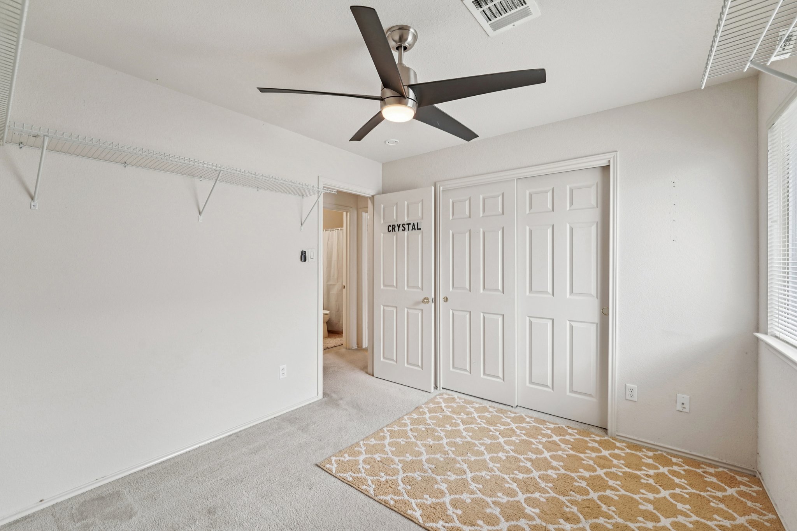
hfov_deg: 104.3
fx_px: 310
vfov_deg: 81.2
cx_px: 398
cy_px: 266
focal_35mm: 14
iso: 400
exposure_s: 1/30
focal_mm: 14
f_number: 8
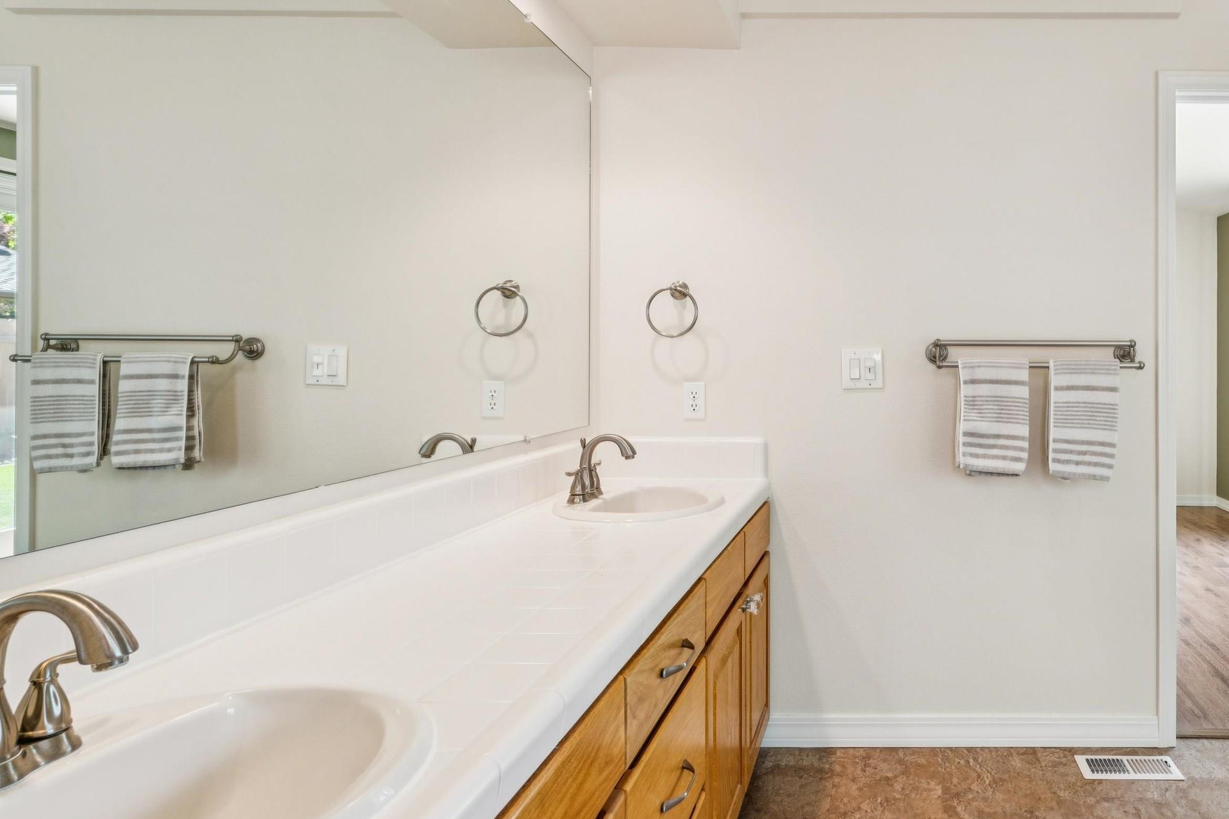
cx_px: 860
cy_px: 355
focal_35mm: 24
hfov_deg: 71.5
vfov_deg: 53.7
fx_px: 806
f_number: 13
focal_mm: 15.4
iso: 400
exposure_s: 1/10
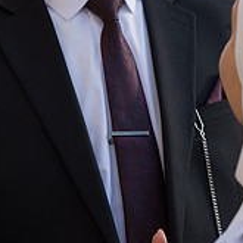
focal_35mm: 160
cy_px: 32
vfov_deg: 10.9
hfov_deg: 10.9
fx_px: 1271
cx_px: 144
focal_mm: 69
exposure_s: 1/200
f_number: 4
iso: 100
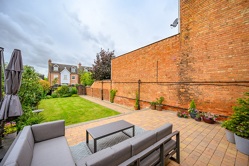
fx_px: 97
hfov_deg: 104.2
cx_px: 124
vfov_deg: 81.2
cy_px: 83
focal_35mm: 14
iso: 100
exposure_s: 1/320
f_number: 7.1
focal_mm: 14
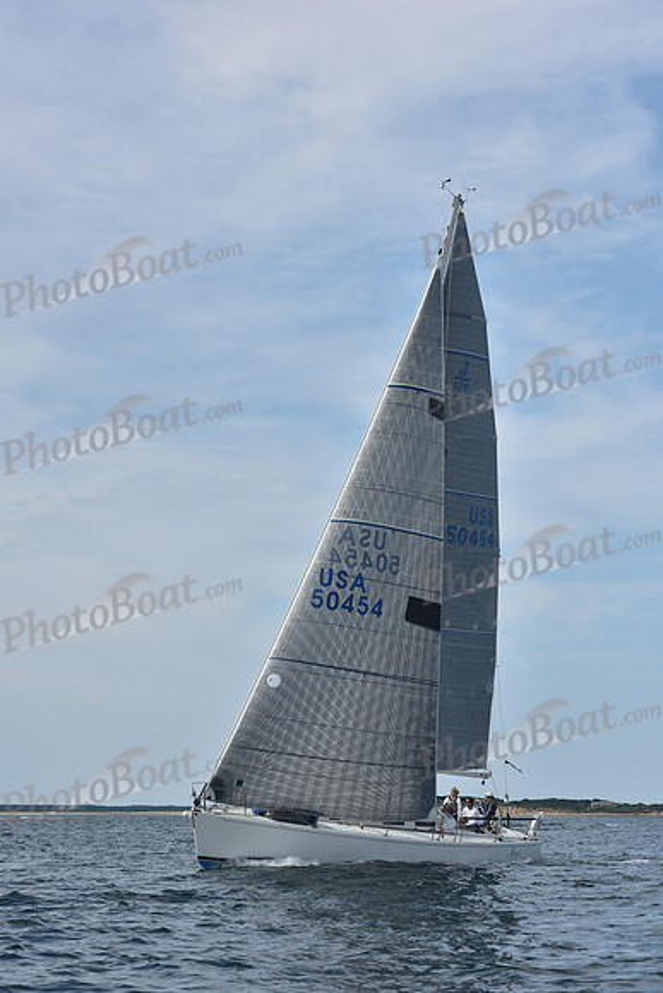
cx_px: 332
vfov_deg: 22.1
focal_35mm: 92
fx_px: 2540
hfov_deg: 14.9
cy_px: 496
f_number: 9
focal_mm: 92
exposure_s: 1/1000
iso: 320
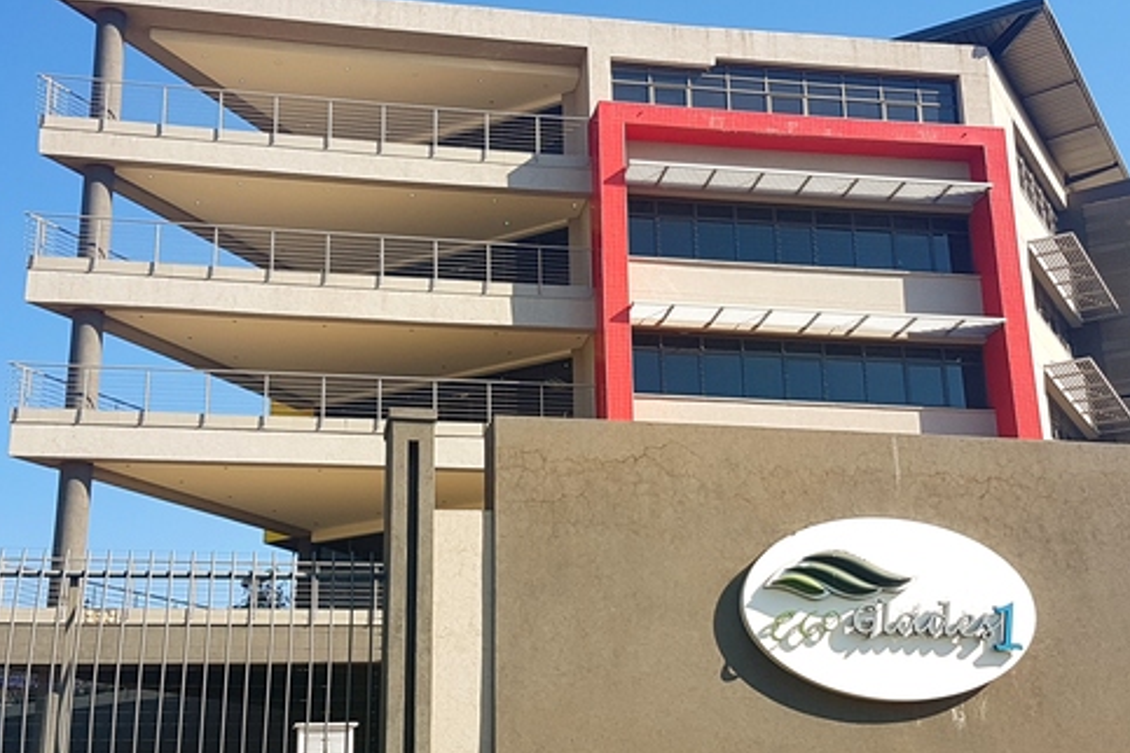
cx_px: 576
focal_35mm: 28
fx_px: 879
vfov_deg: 46.4
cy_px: 392
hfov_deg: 65.5
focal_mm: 4.2
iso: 40
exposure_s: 1/1448
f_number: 1.7
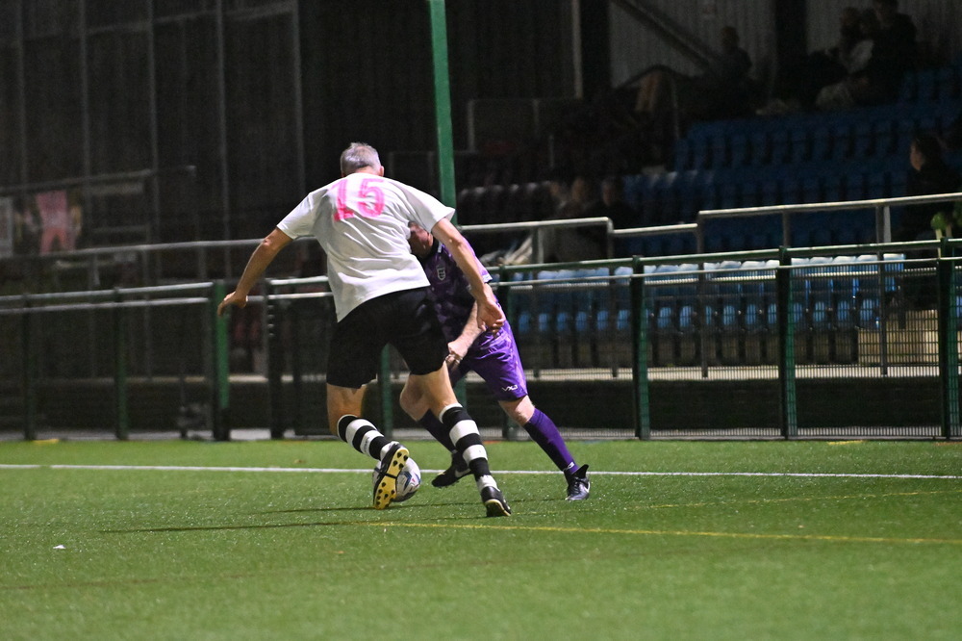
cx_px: 481
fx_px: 8014
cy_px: 320
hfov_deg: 6.9
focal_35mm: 300
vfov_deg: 4.6
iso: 8000
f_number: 4.5
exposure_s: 1/500
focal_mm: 200
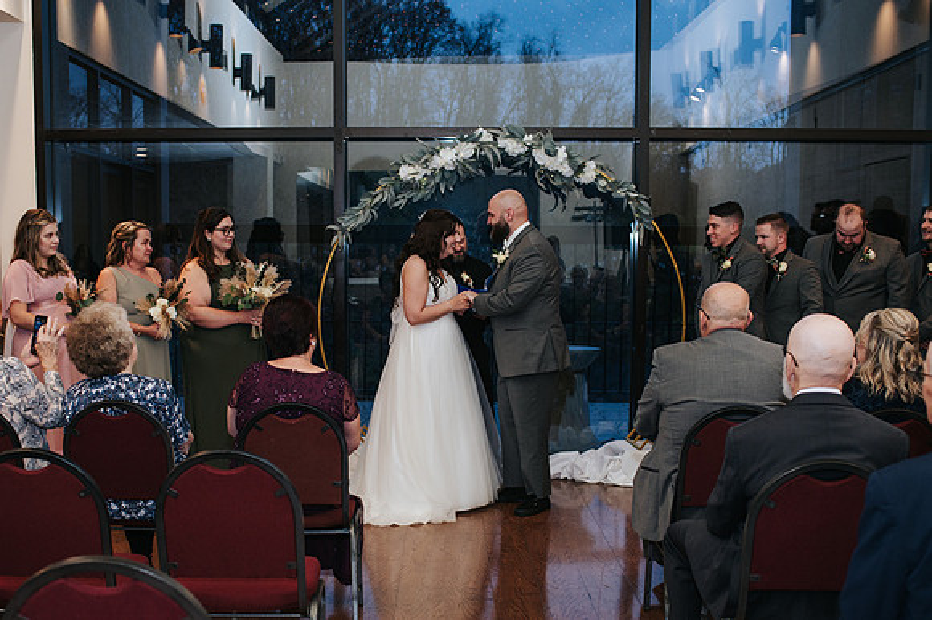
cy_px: 396
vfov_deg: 29.3
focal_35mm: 46
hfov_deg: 43.0
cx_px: 415
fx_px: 1182
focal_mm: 35
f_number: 3.2
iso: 800
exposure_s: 1/200
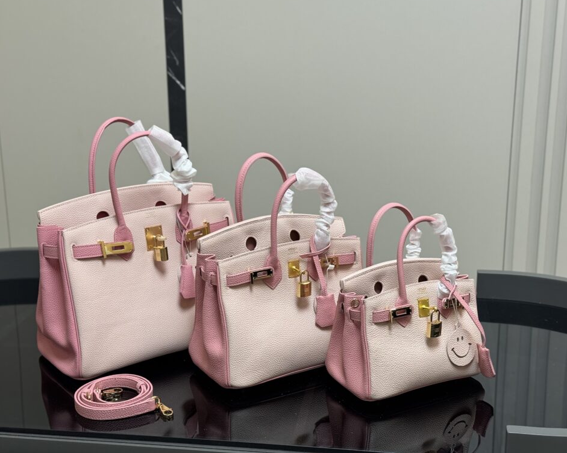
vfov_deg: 29.7
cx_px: 298
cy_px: 223
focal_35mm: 51
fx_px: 856
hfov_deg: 36.6
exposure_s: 1/73
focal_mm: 6.76
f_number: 1.78
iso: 100
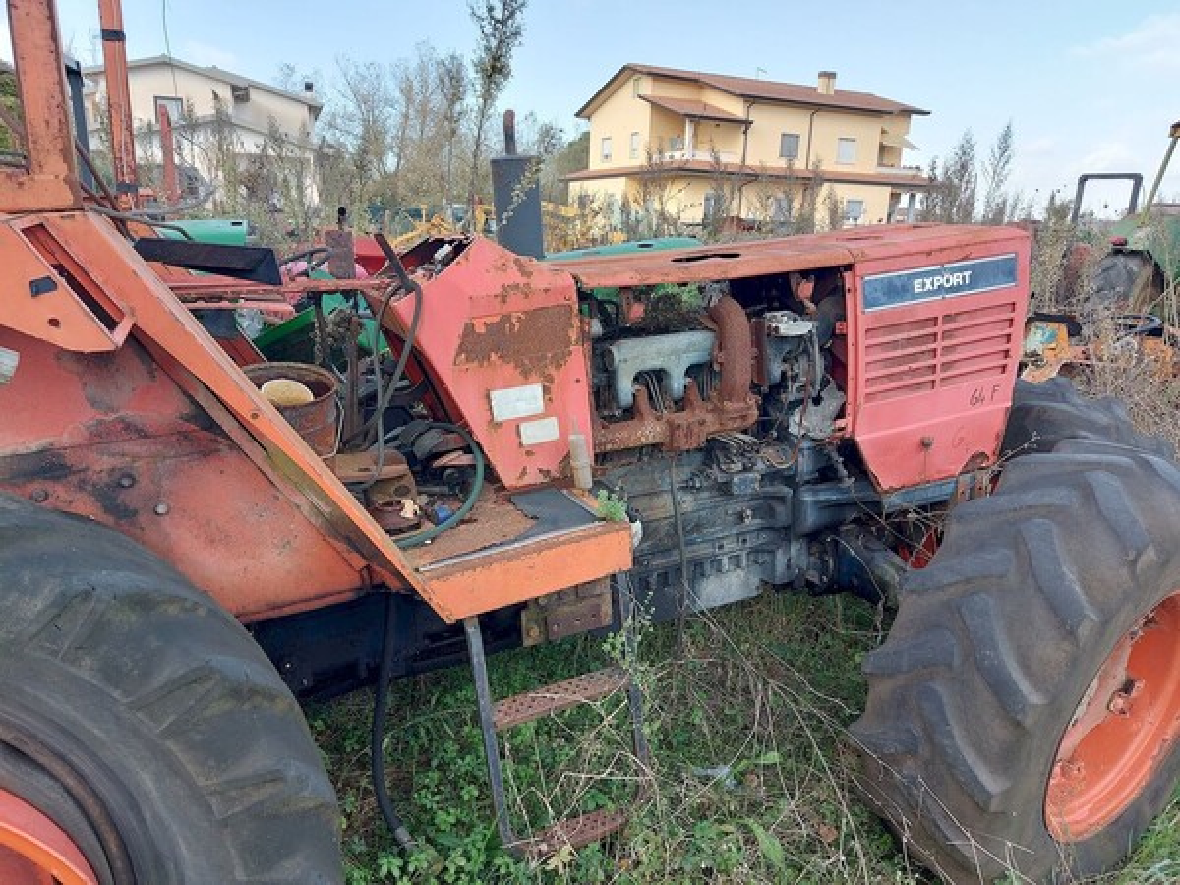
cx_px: 590
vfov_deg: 56.8
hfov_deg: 71.6
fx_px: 818
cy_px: 442
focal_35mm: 24
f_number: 1.8
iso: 32
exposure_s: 1/104
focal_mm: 5.23
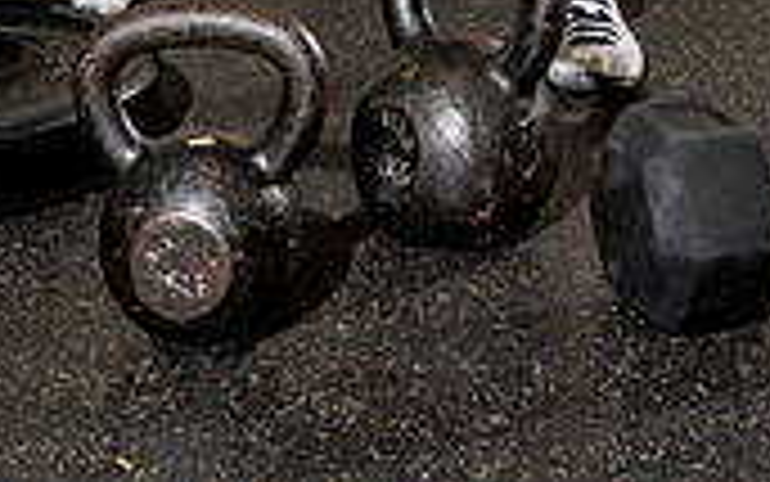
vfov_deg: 10.7
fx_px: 2309
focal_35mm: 110
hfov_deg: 18.9
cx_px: 495
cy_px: -527
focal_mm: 41
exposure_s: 1/200
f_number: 5.6
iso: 200
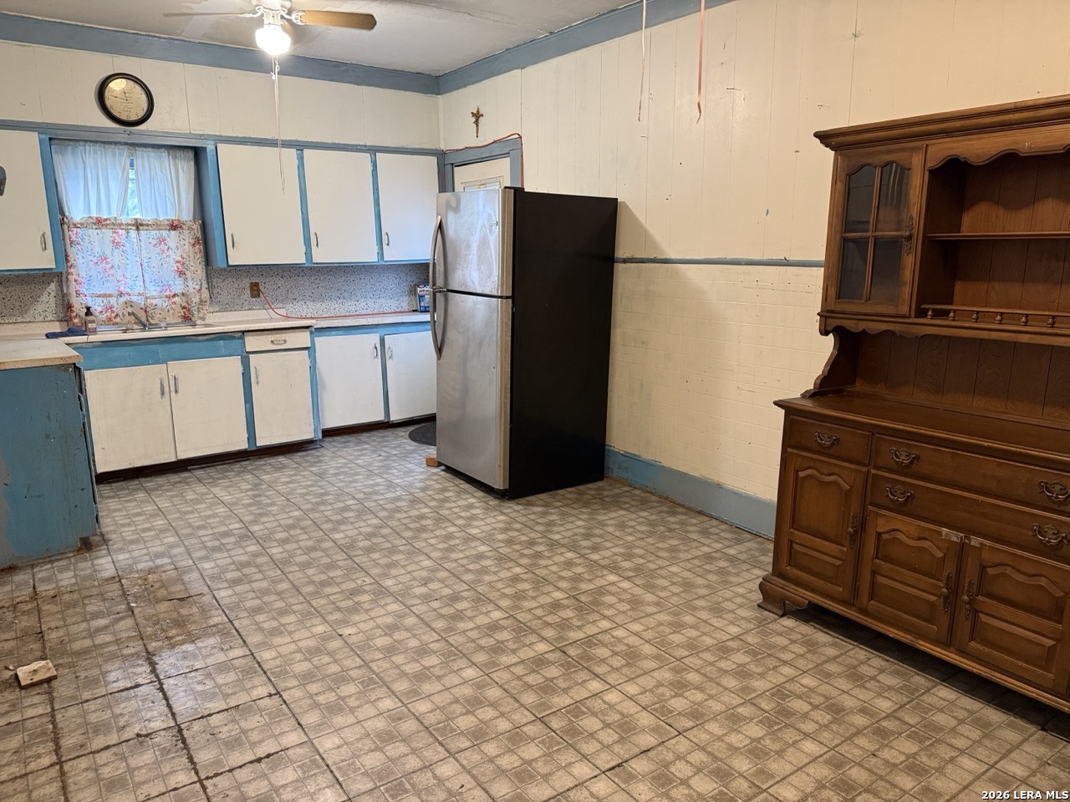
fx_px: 742
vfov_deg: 56.8
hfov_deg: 71.6
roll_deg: -0.4
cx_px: 535
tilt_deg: -12.2
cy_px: 401
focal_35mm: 24
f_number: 1.78
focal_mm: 6.76
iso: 400
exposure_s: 1/60
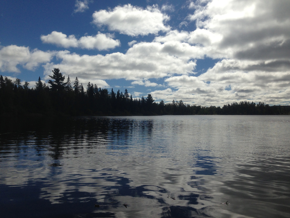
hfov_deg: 55.4
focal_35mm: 33
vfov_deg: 42.9
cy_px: 109
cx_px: 145
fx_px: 276
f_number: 2.4
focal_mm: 4.13
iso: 50
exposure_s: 1/6024
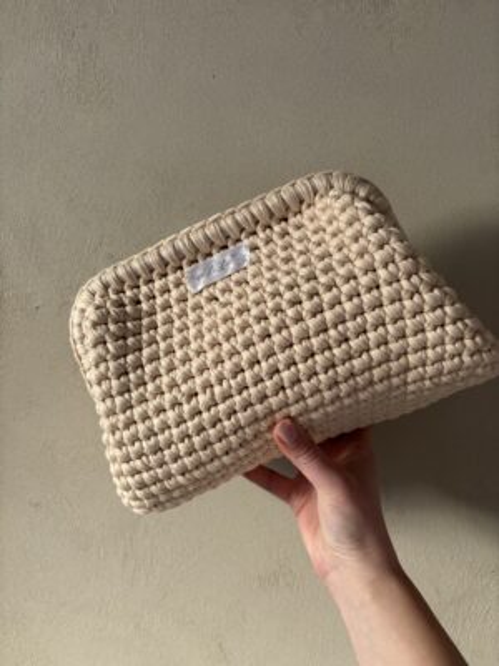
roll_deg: -3.8
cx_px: 250
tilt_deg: -9.2
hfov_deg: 53.1
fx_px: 500
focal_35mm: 26
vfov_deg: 67.3
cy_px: 333
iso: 160
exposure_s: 1/49
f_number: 1.6
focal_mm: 5.96
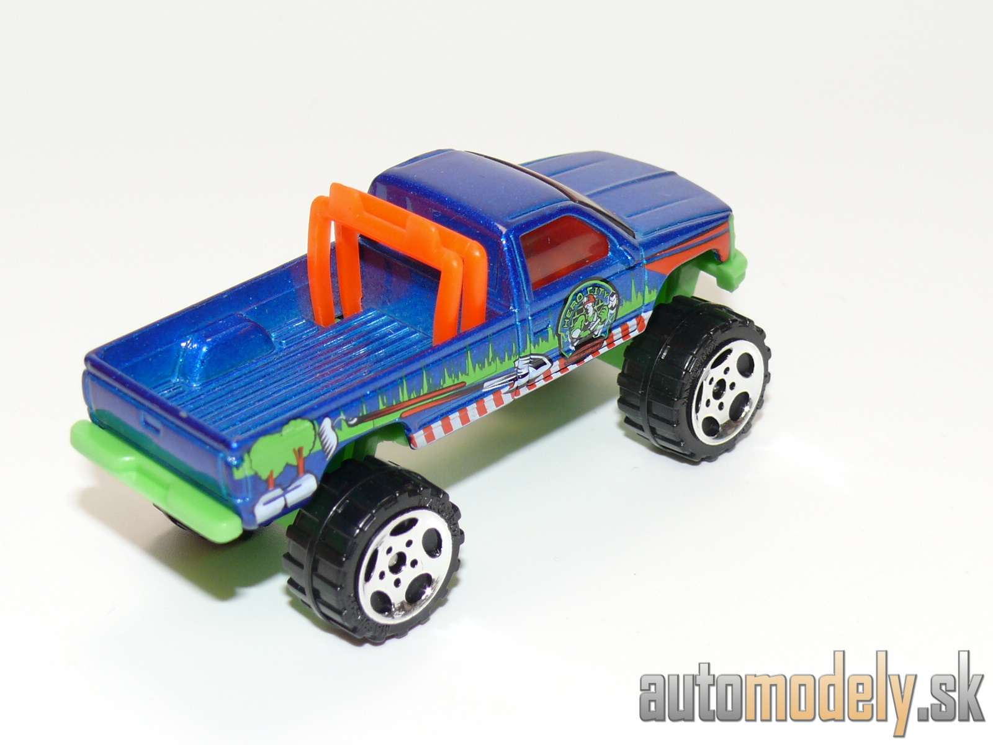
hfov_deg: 22.5
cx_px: 496
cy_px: 372
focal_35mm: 87
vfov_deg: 17.0
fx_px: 2496
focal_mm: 12.2
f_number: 4
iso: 100
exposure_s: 1/30
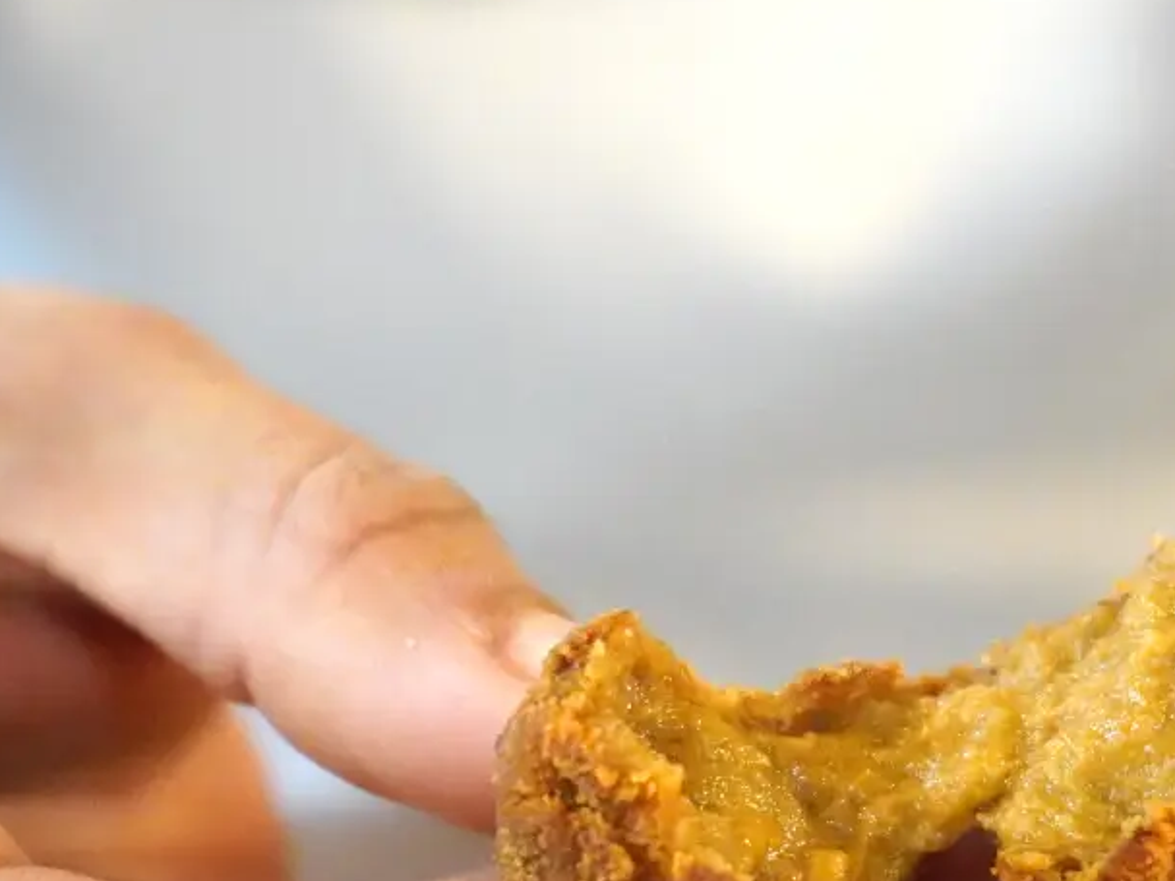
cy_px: 673
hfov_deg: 13.8
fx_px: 4819
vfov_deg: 10.4
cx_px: 1005
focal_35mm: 142
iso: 25600
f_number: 5.6
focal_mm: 70
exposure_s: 1/200
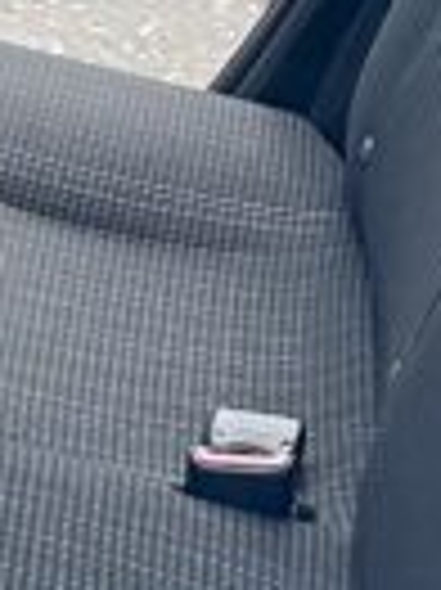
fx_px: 3318
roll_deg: -4.9
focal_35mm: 195
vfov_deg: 10.2
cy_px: 351
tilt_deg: -27.5
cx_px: 27
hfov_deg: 7.6
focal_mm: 5.1
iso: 200
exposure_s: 1/60
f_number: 1.6
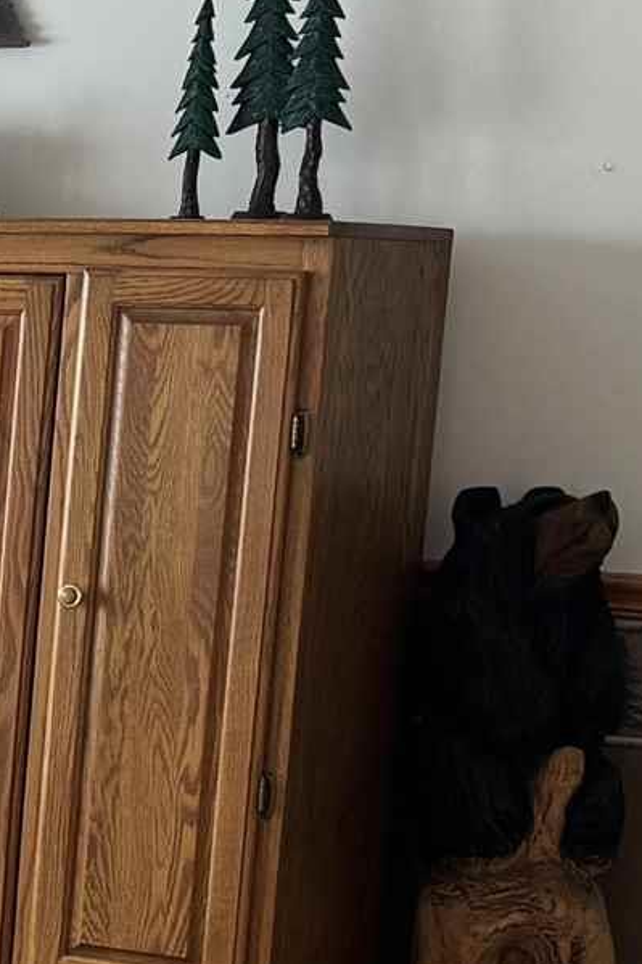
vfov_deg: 15.9
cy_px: 806
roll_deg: -1.1
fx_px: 3426
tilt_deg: -9.9
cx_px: -985
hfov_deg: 9.4
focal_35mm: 128
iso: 125
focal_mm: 6.76
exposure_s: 1/60
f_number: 1.78
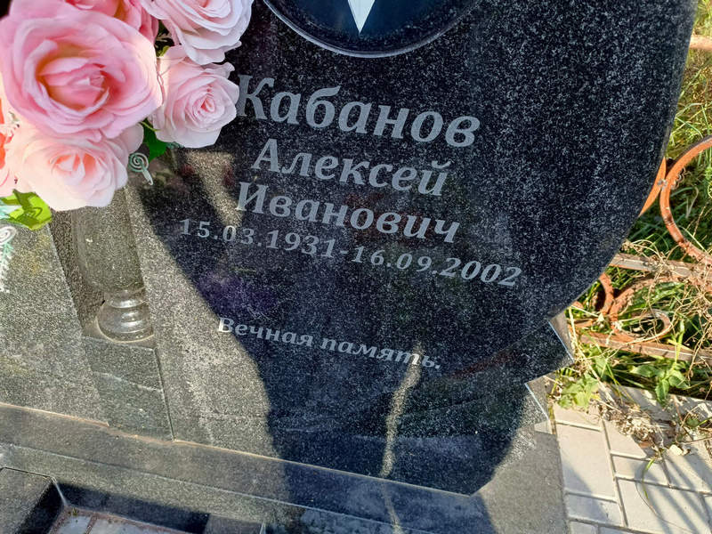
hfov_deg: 69.4
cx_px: 356
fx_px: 514
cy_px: 267
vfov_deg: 54.9
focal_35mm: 25
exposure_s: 1/153
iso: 112
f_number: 1.69
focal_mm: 4.76
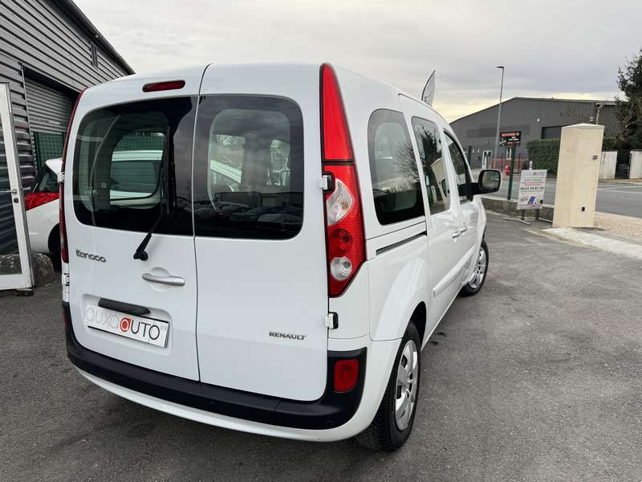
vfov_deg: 56.8
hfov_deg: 71.6
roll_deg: +0.8
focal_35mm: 24
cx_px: 321
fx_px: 445
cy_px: 241
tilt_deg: -11.4
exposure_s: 1/154
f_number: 1.78
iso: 64
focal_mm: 6.86
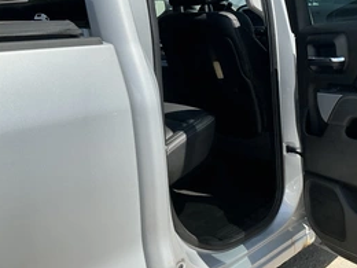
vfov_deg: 32.9
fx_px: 443
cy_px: 63
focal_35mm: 43
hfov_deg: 43.1
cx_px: 244
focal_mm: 3
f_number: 1.8
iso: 25
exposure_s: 1/1675
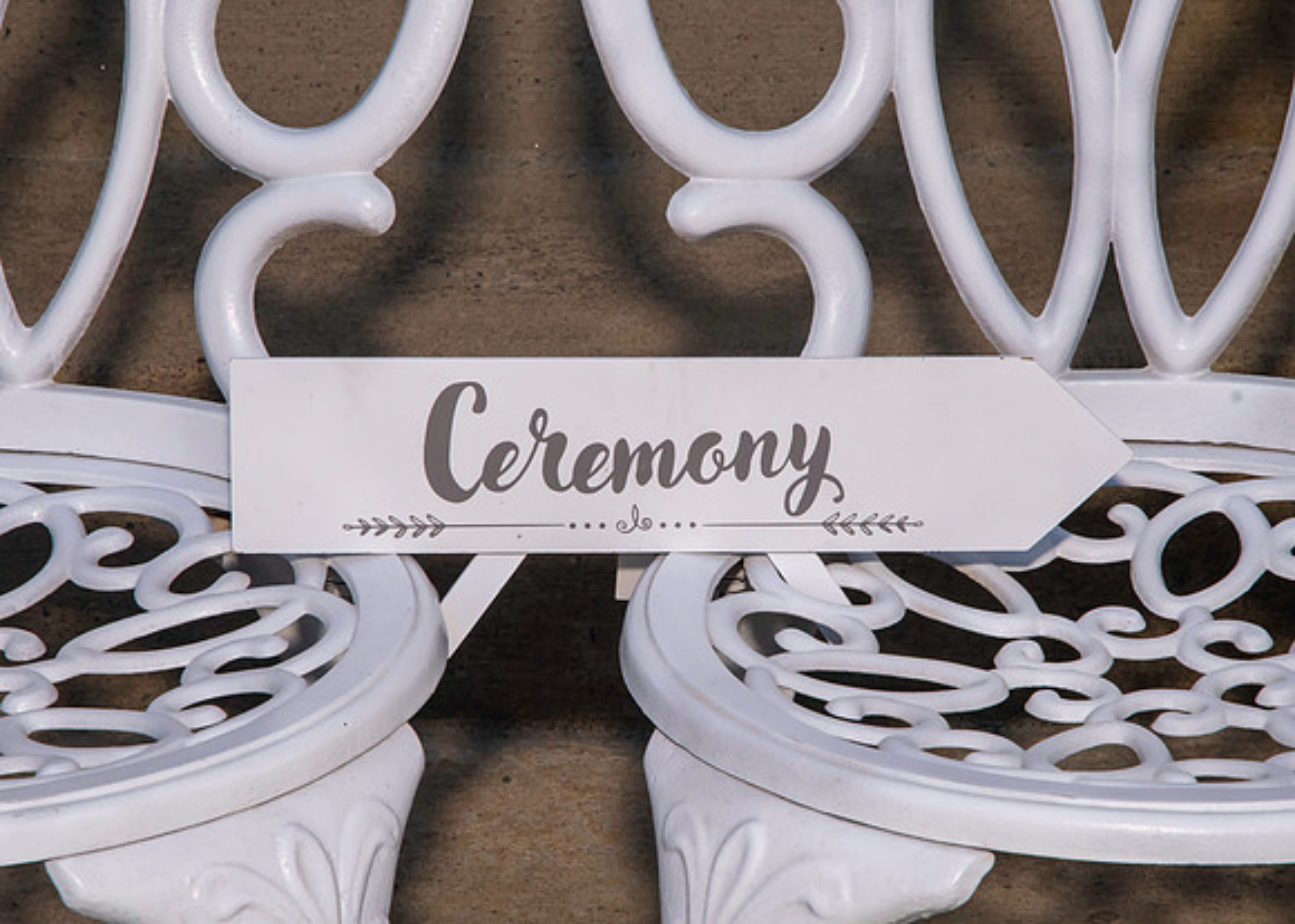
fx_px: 5755
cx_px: 681
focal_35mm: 157
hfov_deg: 12.8
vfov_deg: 9.2
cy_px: 469
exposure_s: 1/250
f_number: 16
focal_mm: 80
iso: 400
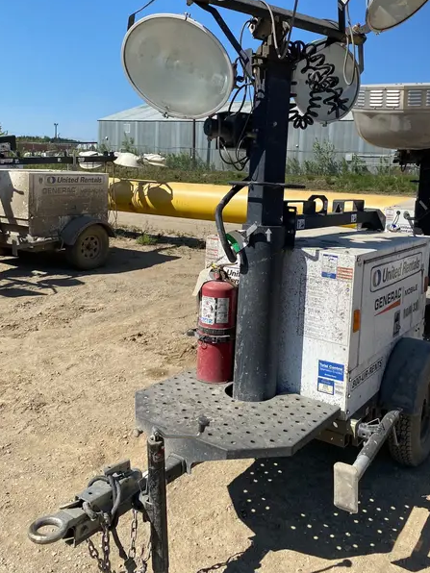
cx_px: 238
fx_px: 530
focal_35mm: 32
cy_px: 224
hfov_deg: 44.1
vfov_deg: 56.3
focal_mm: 4.25
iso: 32
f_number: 1.8
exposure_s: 1/3040
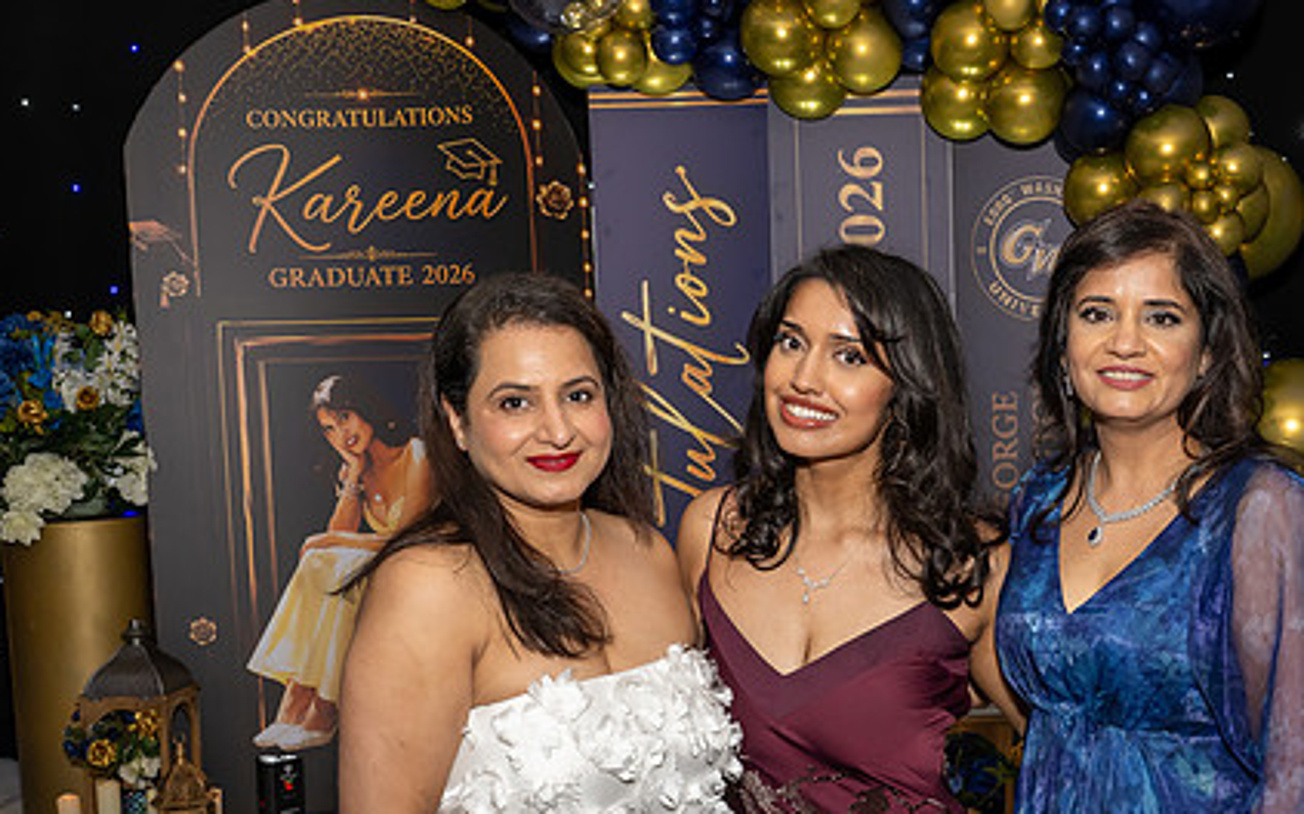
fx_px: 1883
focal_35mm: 53
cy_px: 603
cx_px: 860
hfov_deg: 37.8
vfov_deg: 24.1
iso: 800
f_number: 8
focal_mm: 31
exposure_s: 1/250
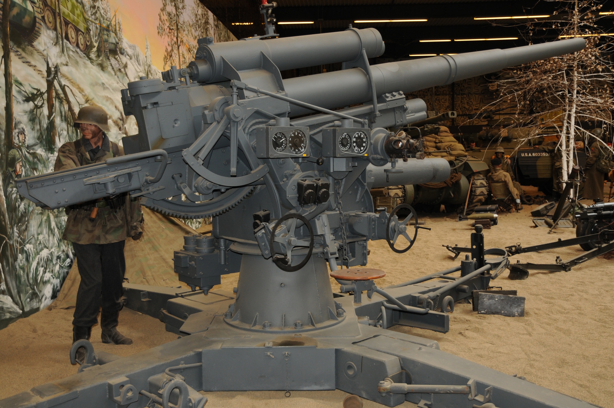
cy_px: 204
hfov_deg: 51.3
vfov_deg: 35.4
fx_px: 639
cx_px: 307
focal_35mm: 38
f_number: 4
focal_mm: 25
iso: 360
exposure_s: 1/60
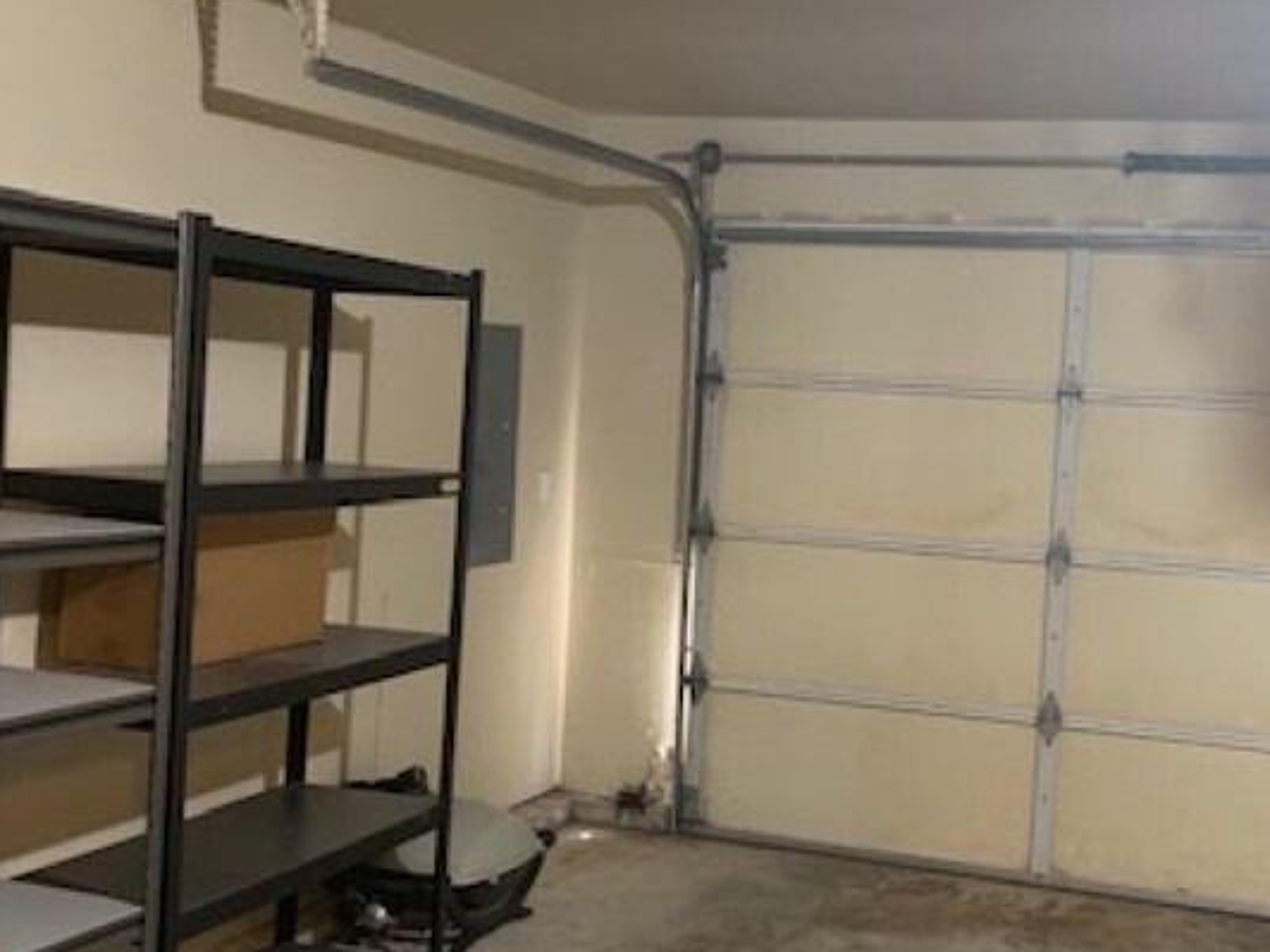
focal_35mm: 50
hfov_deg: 38.0
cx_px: 757
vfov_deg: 29.1
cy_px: 503
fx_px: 1834
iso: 250
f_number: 1.8
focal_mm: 4.25
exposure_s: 1/40
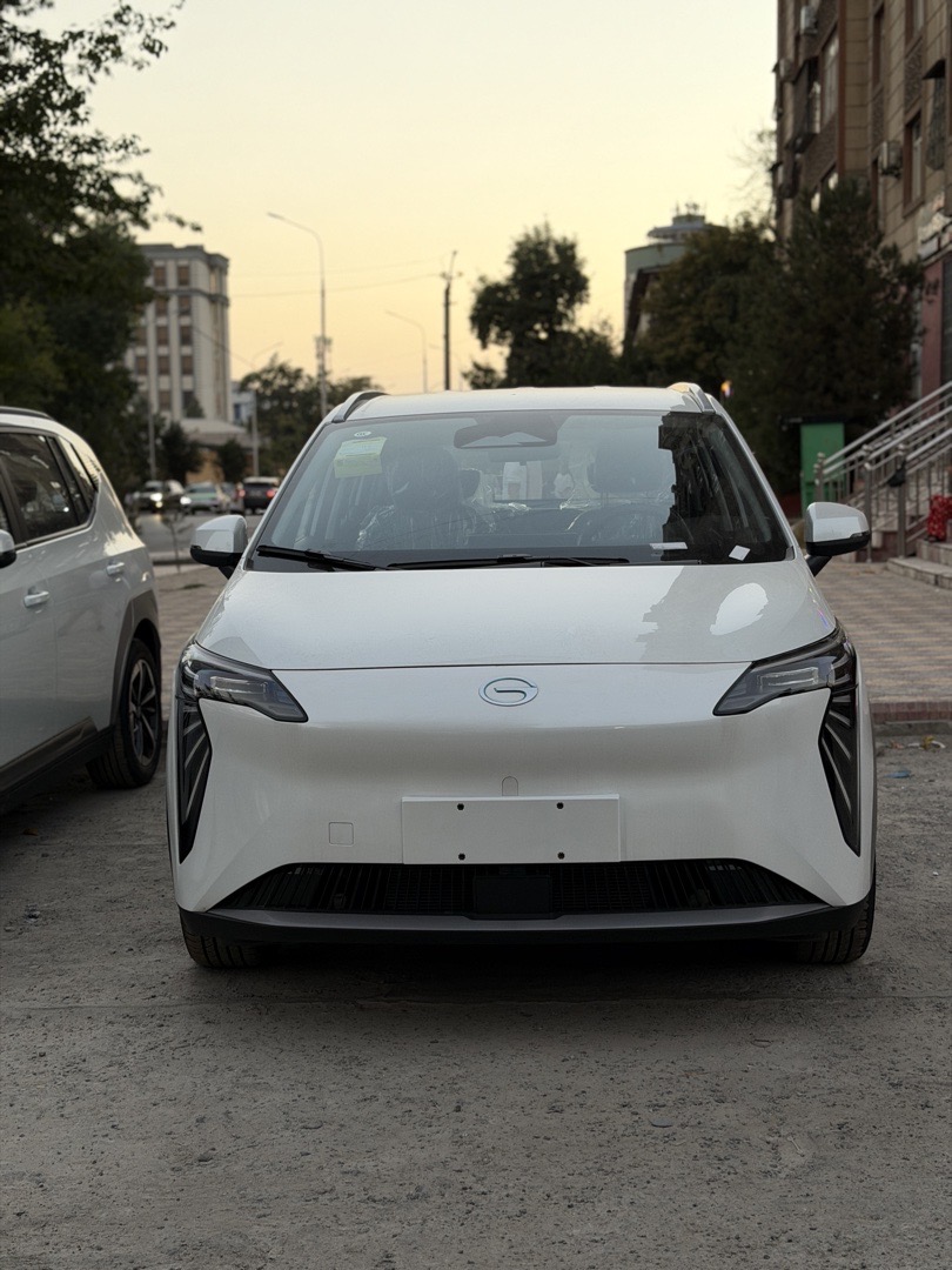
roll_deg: +0.4
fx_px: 1760
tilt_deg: -6.3
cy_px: 635
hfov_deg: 30.3
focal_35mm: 48
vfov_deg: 39.7
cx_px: 476
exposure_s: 1/104
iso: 100
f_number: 1.78
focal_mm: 6.76
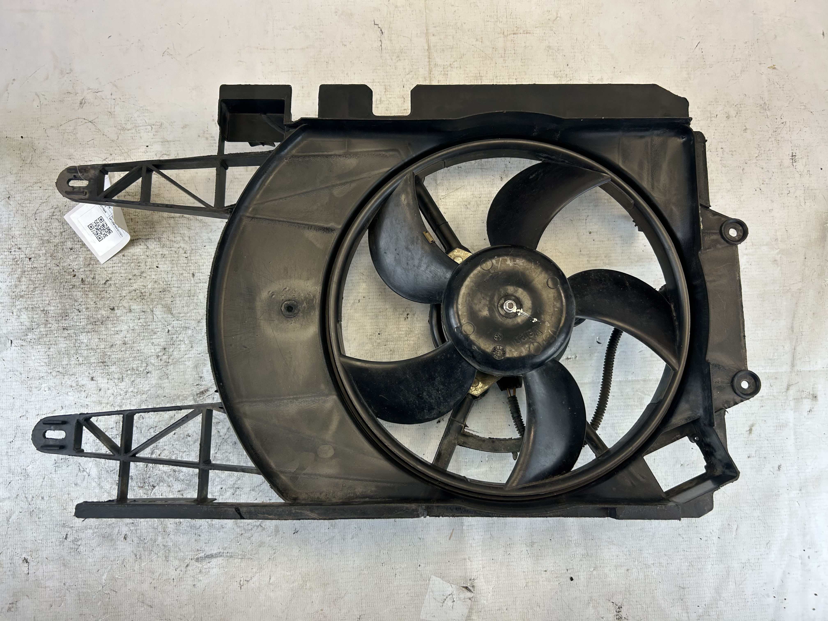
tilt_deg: -84.1
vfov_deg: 53.1
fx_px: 622
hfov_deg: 67.3
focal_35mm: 26
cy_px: 310
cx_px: 414
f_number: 1.5
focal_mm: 5.7
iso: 40
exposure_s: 1/172
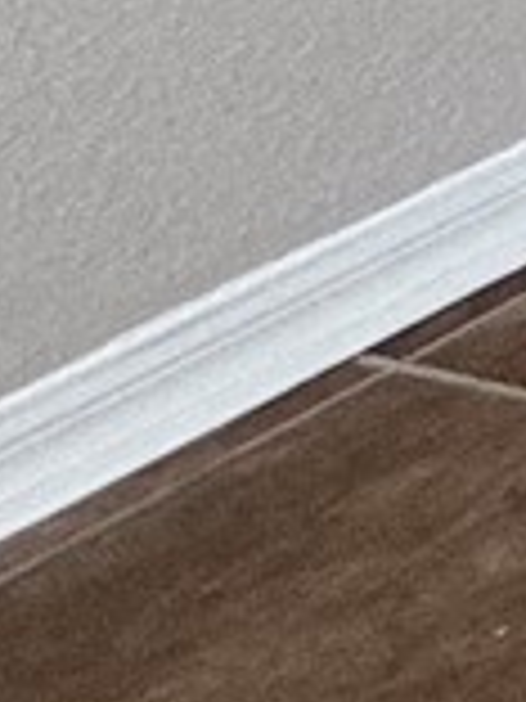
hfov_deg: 5.1
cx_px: 3201
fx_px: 2917
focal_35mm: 144
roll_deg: -0.3
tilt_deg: -4.1
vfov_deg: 10.3
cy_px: -1346
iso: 100
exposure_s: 1/120
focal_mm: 2.22
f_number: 2.2
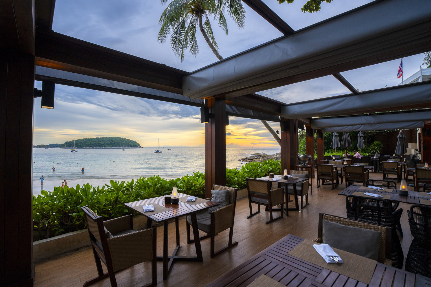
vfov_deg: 73.7
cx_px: 216
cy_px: 144
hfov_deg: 96.7
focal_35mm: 16
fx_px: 192
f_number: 6.3
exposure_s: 1/250
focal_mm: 16
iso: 160
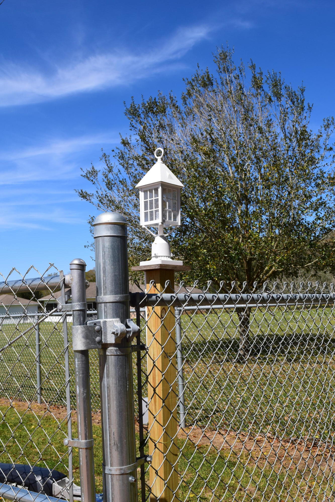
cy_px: 251
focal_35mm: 36
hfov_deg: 36.9
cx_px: 168
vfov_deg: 53.1
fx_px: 503
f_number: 11
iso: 320
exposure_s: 1/500
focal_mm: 24
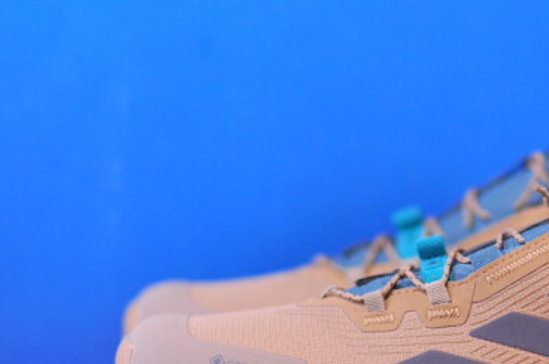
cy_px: 208
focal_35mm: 163
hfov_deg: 12.5
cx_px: 512
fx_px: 2481
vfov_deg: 8.4
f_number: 2
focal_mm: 50
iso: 250
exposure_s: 1/320
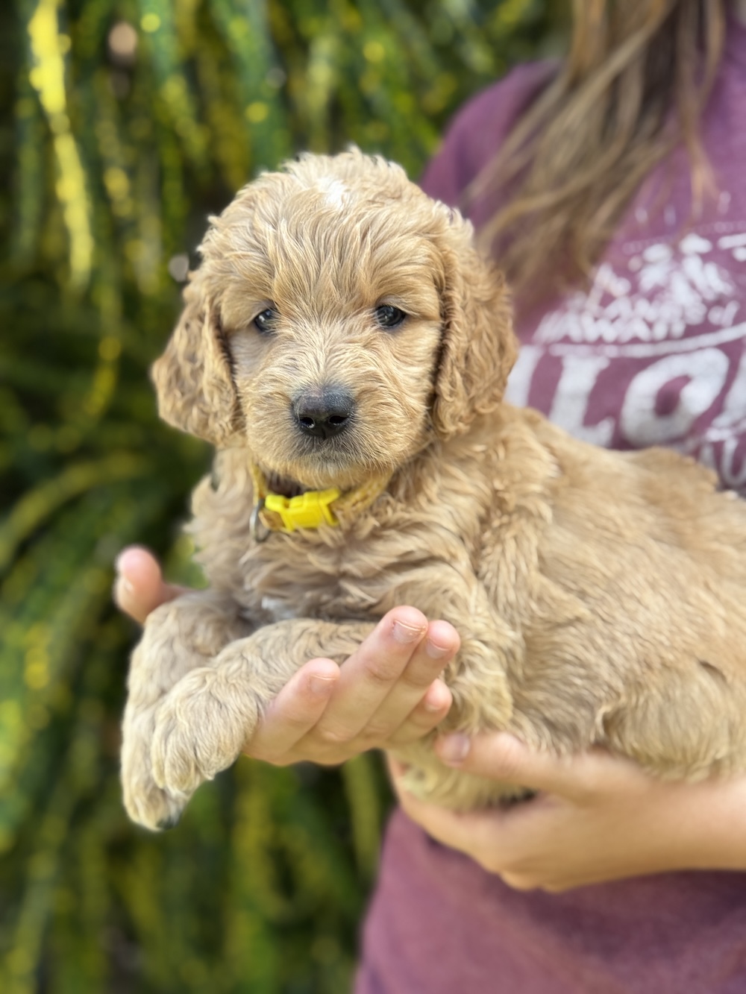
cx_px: 373
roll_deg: +0.8
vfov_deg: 39.7
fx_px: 1379
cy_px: 497
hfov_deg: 30.3
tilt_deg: -8.4
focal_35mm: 48
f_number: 1.78
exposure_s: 1/285
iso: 64
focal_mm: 6.76
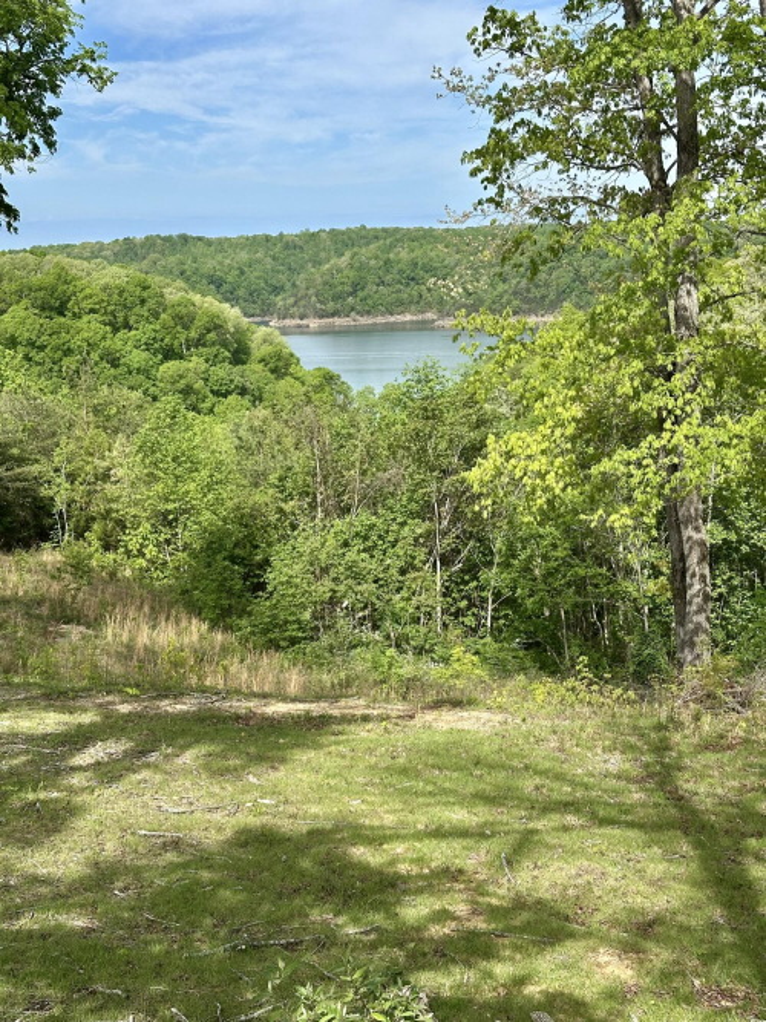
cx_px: 383
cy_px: 511
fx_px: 1417
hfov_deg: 30.3
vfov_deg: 39.7
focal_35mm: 48
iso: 64
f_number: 1.78
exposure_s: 1/3367
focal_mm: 6.86
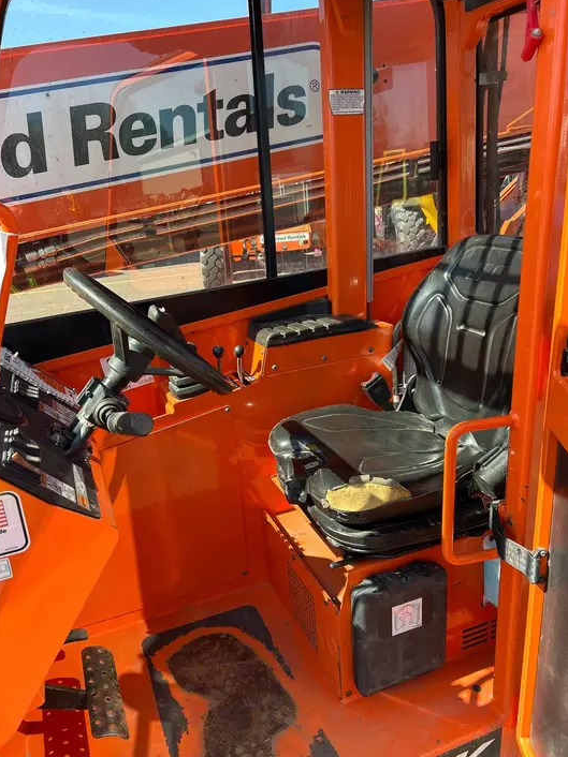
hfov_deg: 51.3
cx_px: 275
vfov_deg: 65.3
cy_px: 387
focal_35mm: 27
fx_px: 591
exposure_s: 1/575
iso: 50
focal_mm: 5.7
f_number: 1.5
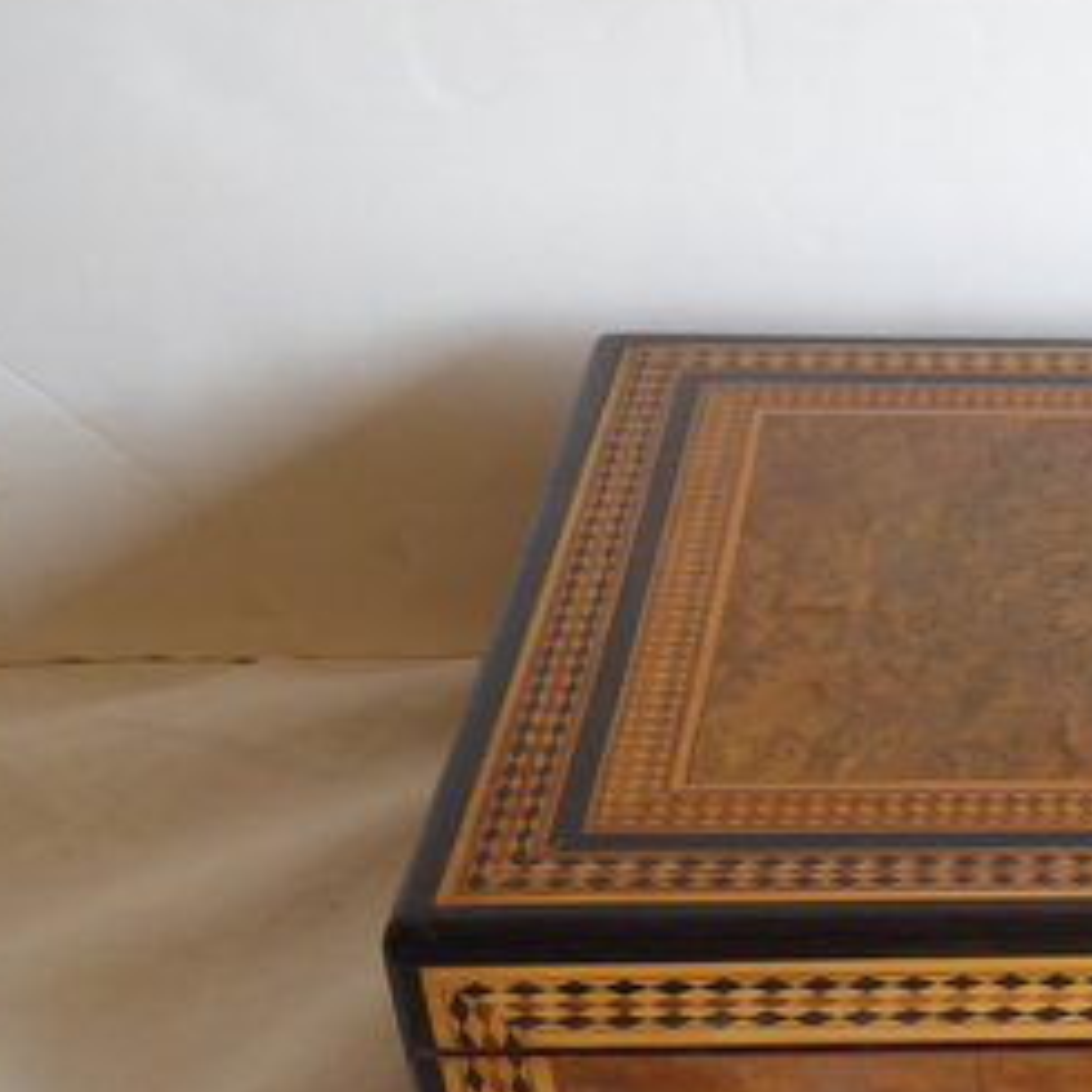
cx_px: 1275
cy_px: 936
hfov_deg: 23.7
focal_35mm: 67
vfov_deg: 25.1
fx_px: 2391
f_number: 3.5
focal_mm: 5.4
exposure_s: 1/60
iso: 320
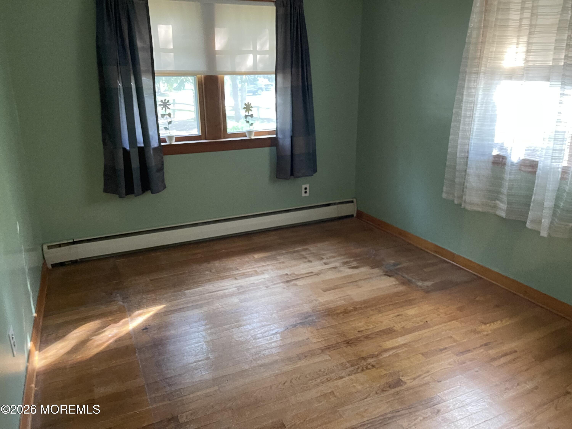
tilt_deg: -16.5
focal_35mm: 25
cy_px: 214
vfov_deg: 54.9
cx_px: 286
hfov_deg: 69.4
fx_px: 413
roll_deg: +0.5
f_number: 1.6
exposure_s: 1/30
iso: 640
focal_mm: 5.1
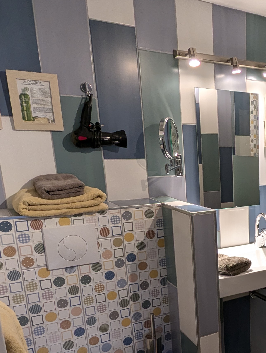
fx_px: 388
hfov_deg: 33.0
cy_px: 249
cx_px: 293
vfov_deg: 47.7
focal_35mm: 38
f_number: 2.2
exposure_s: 1/50
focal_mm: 2.35
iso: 84
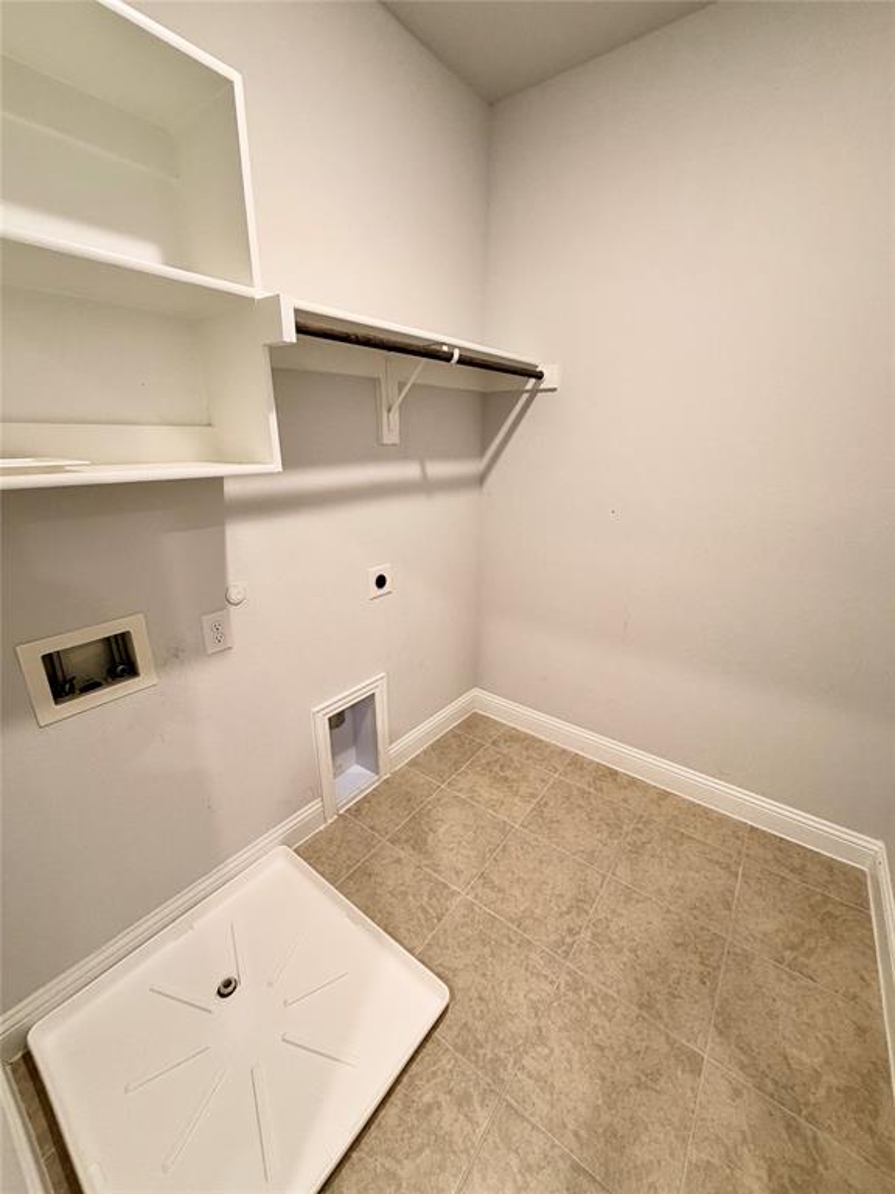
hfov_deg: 85.7
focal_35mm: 14
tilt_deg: -17.6
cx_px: 448
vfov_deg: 102.1
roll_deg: -0.2
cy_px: 597
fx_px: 483
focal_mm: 2.22
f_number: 2.2
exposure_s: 1/60
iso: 250
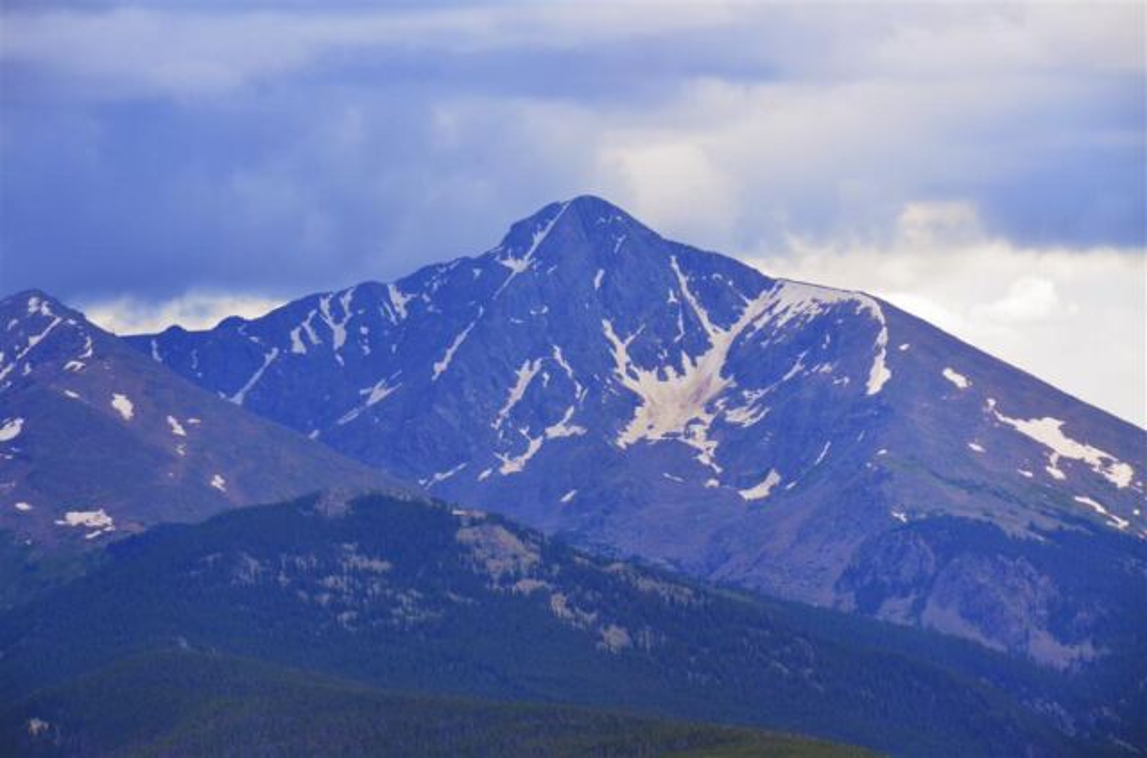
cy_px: 379
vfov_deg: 5.4
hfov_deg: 8.1
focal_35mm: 255
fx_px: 8103
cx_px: 574
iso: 125
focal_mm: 170
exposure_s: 1/125
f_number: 11
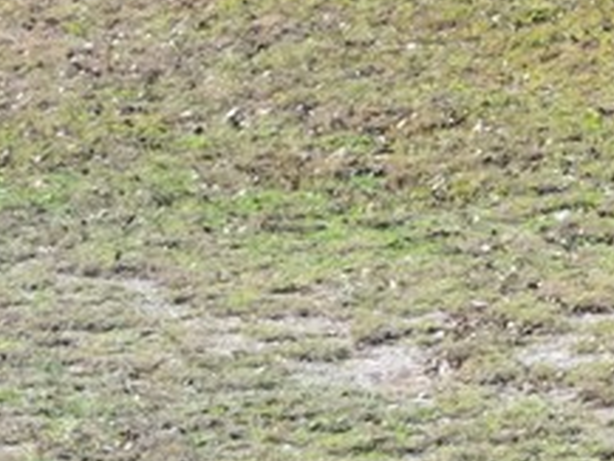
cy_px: -453
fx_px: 13878
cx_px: -147
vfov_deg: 1.9
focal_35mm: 782
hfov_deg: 2.5
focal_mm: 30.71
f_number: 3.4
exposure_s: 1/15
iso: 100
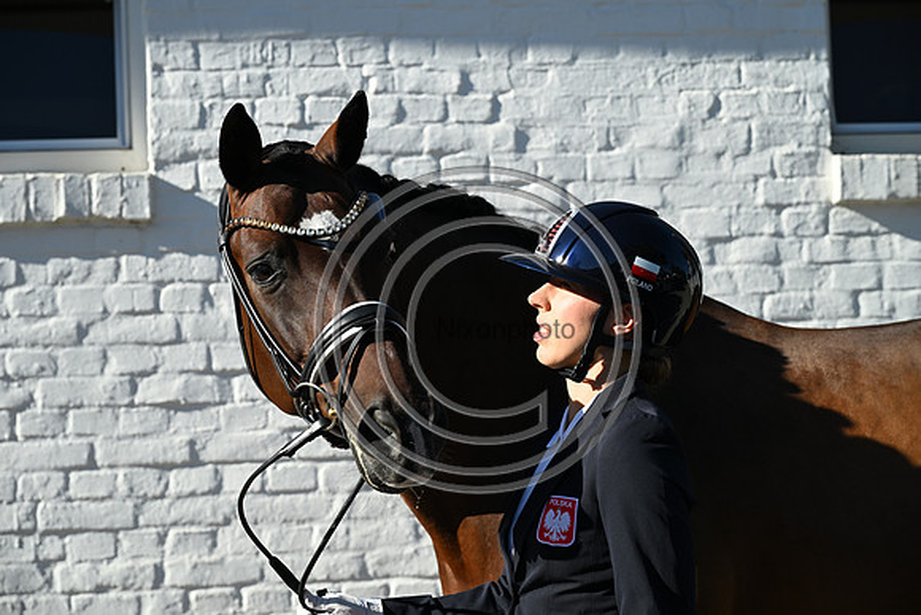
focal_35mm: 82
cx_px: 460
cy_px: 308
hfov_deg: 24.8
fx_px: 2098
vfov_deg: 16.7
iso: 400
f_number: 5.6
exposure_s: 1/1600
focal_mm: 82
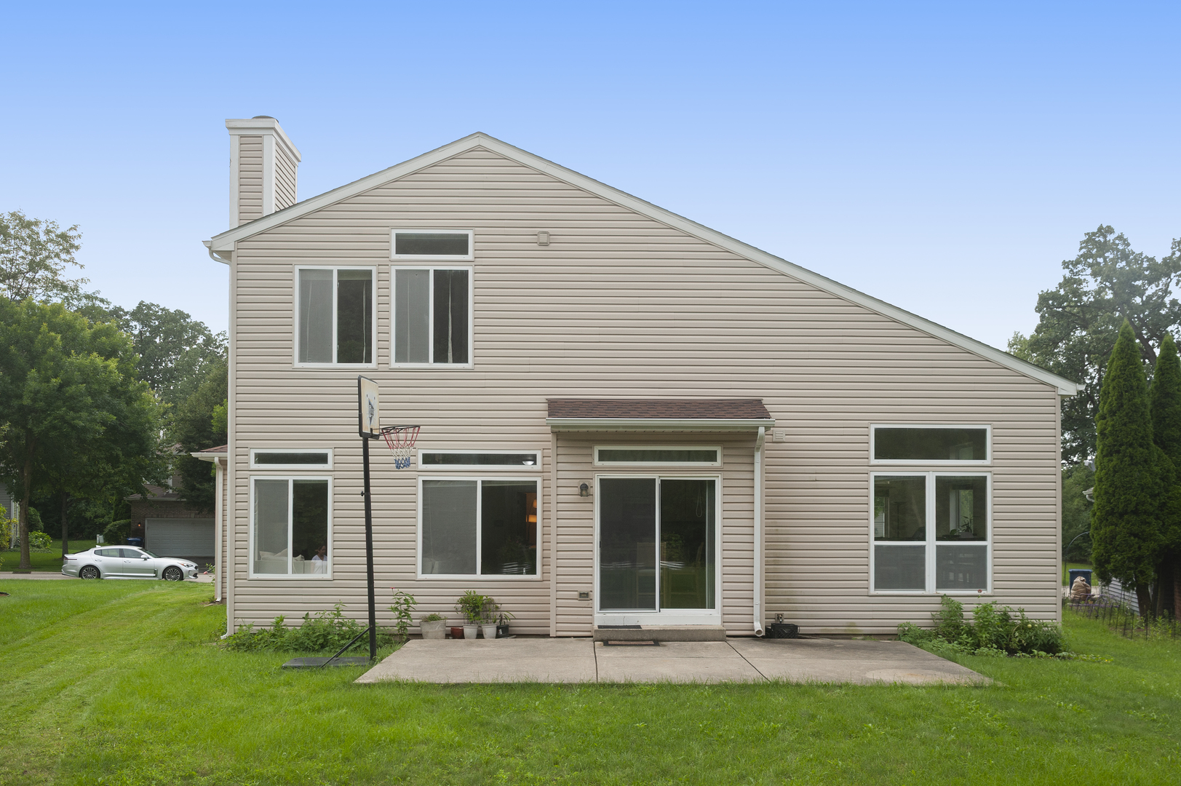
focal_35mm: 32
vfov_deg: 41.1
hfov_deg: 58.7
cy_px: 393
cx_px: 590
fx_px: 1049
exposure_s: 1/500
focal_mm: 32
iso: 400
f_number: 8
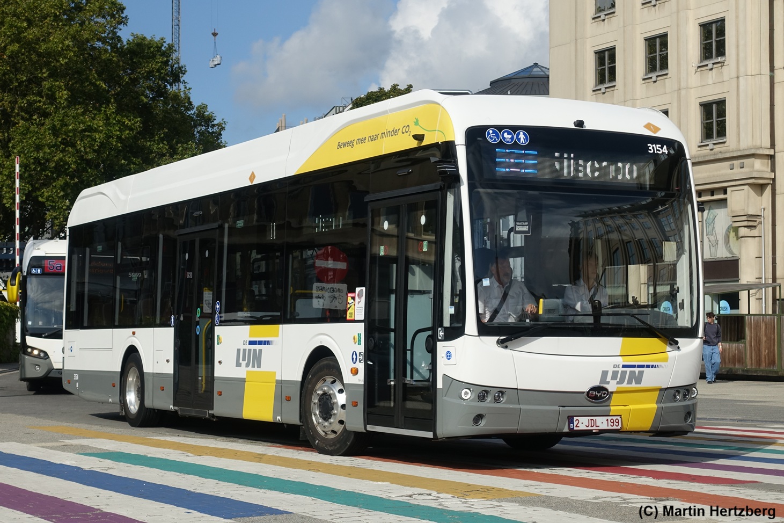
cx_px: 392
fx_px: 1503
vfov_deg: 19.7
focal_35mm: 69
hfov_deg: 29.2
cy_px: 262
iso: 125
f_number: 4
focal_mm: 25.46
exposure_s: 1/1600
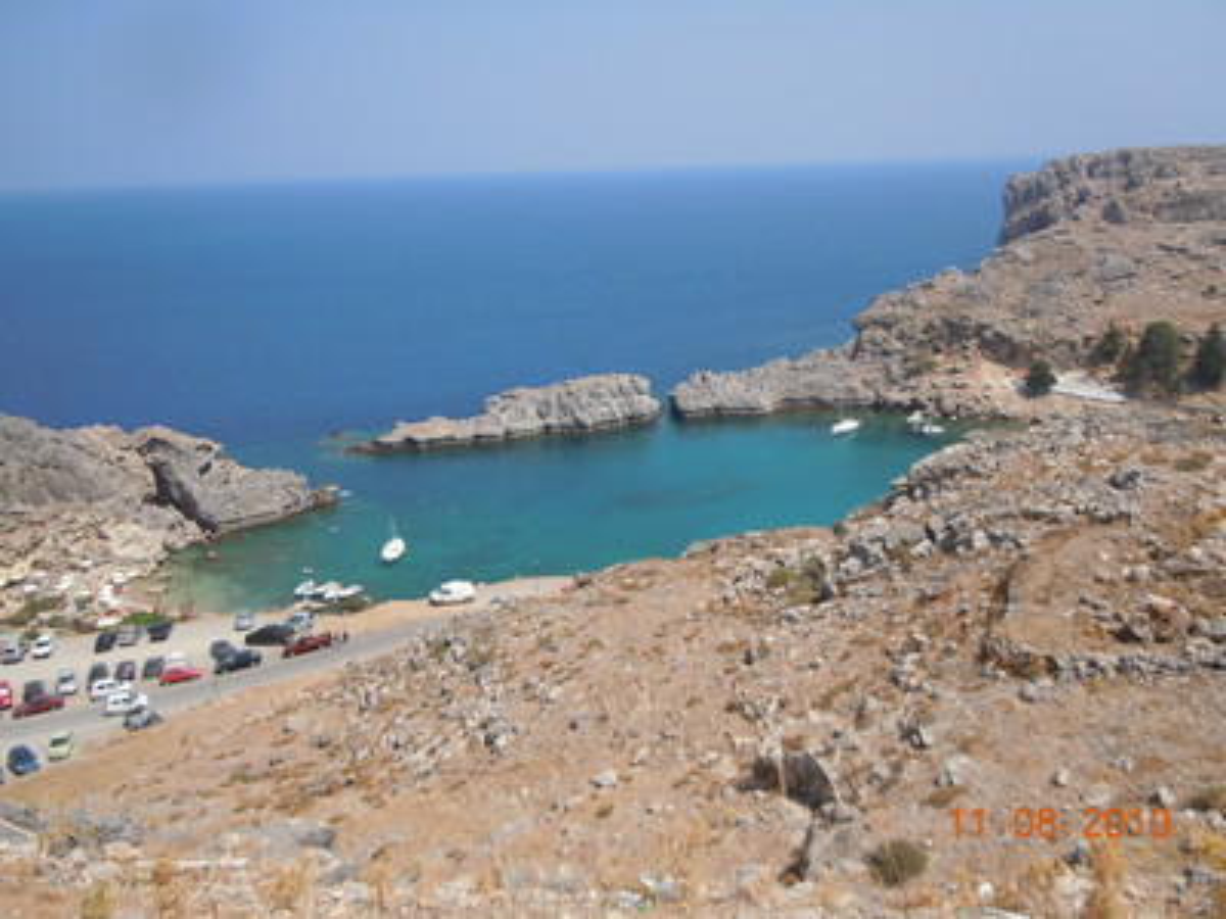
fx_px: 1063
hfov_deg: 60.0
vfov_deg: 46.8
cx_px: 613
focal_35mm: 30
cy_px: 460
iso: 100
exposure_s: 1/320
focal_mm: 5.4
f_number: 7
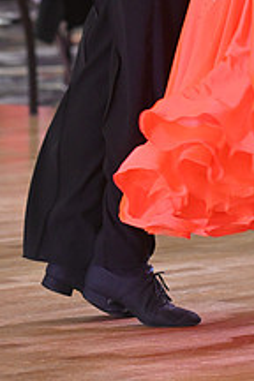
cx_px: 186
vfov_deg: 4.1
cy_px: -95
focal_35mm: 496
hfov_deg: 2.8
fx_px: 5249
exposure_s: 1/320
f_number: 4.5
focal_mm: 185
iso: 2500
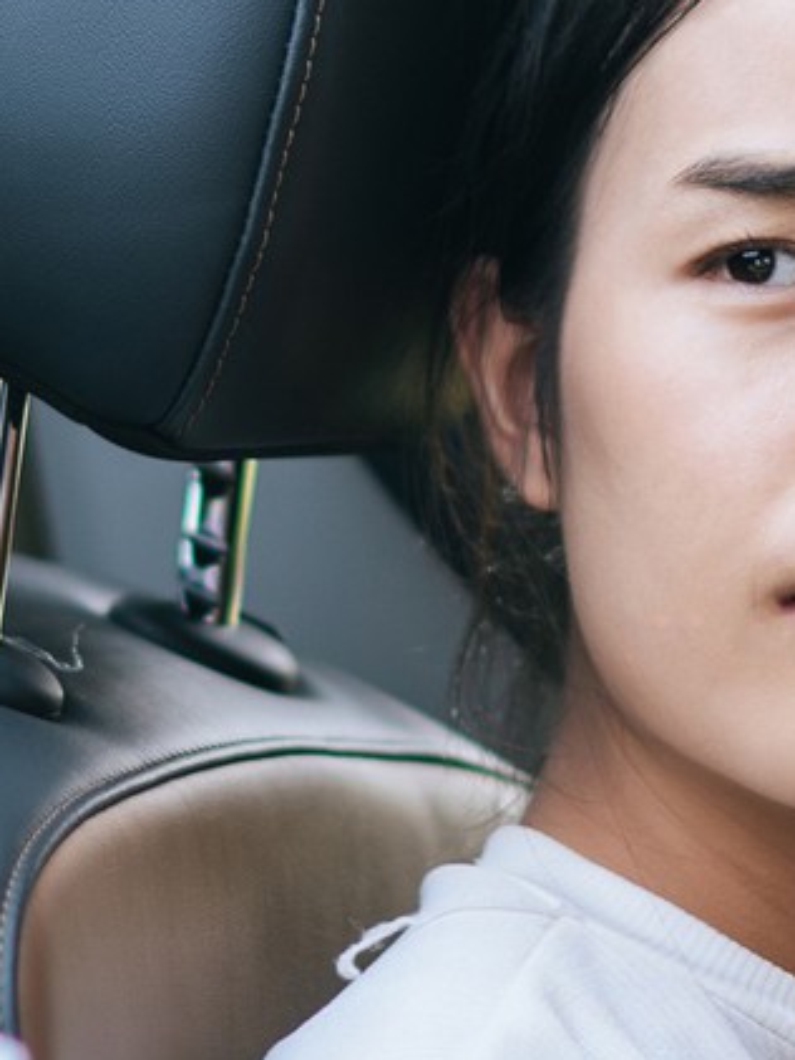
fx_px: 11875
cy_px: 83
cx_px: 242
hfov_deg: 3.8
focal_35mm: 388
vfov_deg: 5.1
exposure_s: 1/500
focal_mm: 85
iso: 125
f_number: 1.8
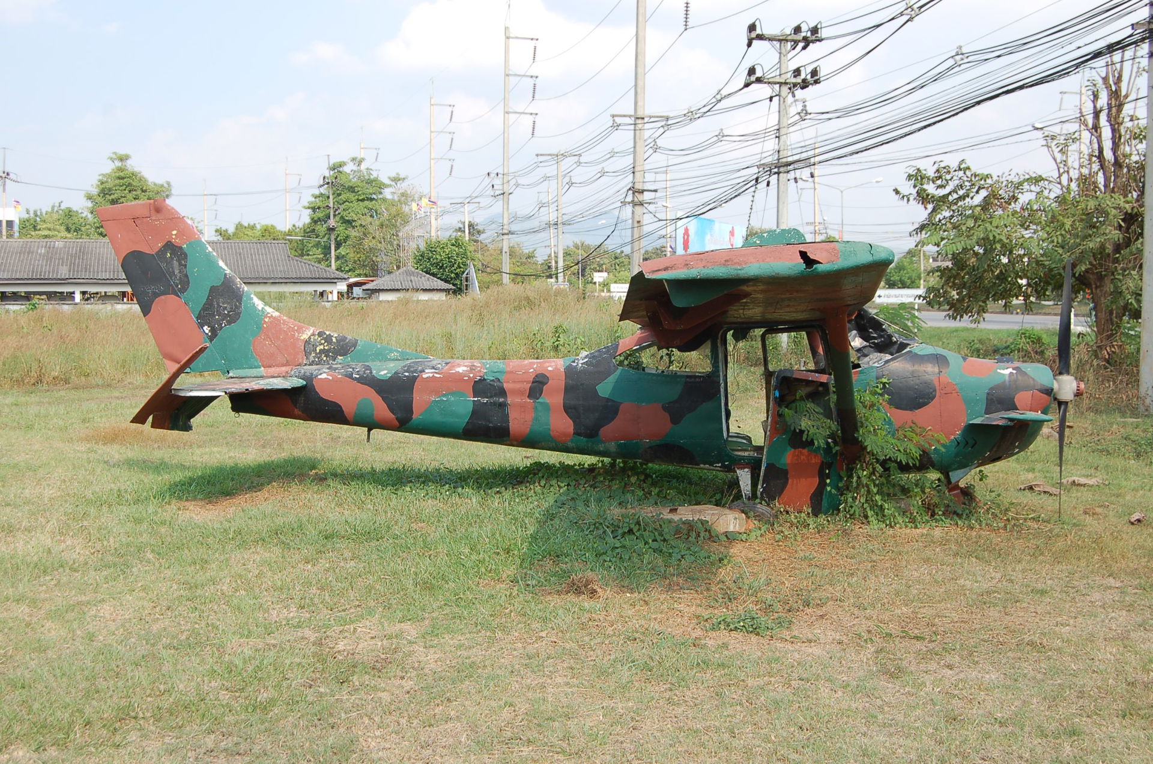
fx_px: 1439
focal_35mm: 45
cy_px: 382
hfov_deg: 43.7
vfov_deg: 29.8
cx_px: 576
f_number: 8
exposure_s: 1/250
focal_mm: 30
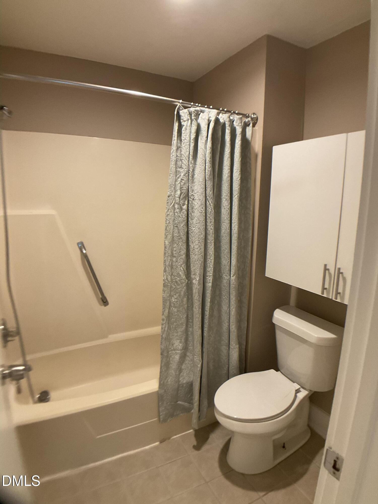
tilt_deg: -11.1
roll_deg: -1.9
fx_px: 422
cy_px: 252
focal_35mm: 29
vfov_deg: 61.7
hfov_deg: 48.2
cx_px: 189
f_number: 1.8
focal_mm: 3
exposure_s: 1/60
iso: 125
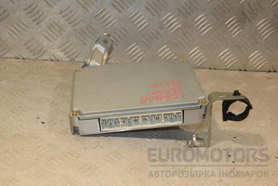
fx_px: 463
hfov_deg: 33.4
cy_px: 93
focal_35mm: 60
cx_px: 139
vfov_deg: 22.6
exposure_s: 1/200
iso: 800
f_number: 8
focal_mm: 40
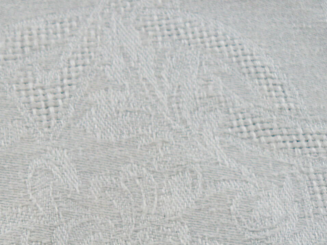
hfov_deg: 25.1
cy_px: 229
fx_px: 727
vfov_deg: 18.7
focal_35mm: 77
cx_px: 88
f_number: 2.8
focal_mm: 6
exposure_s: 1/30
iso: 100
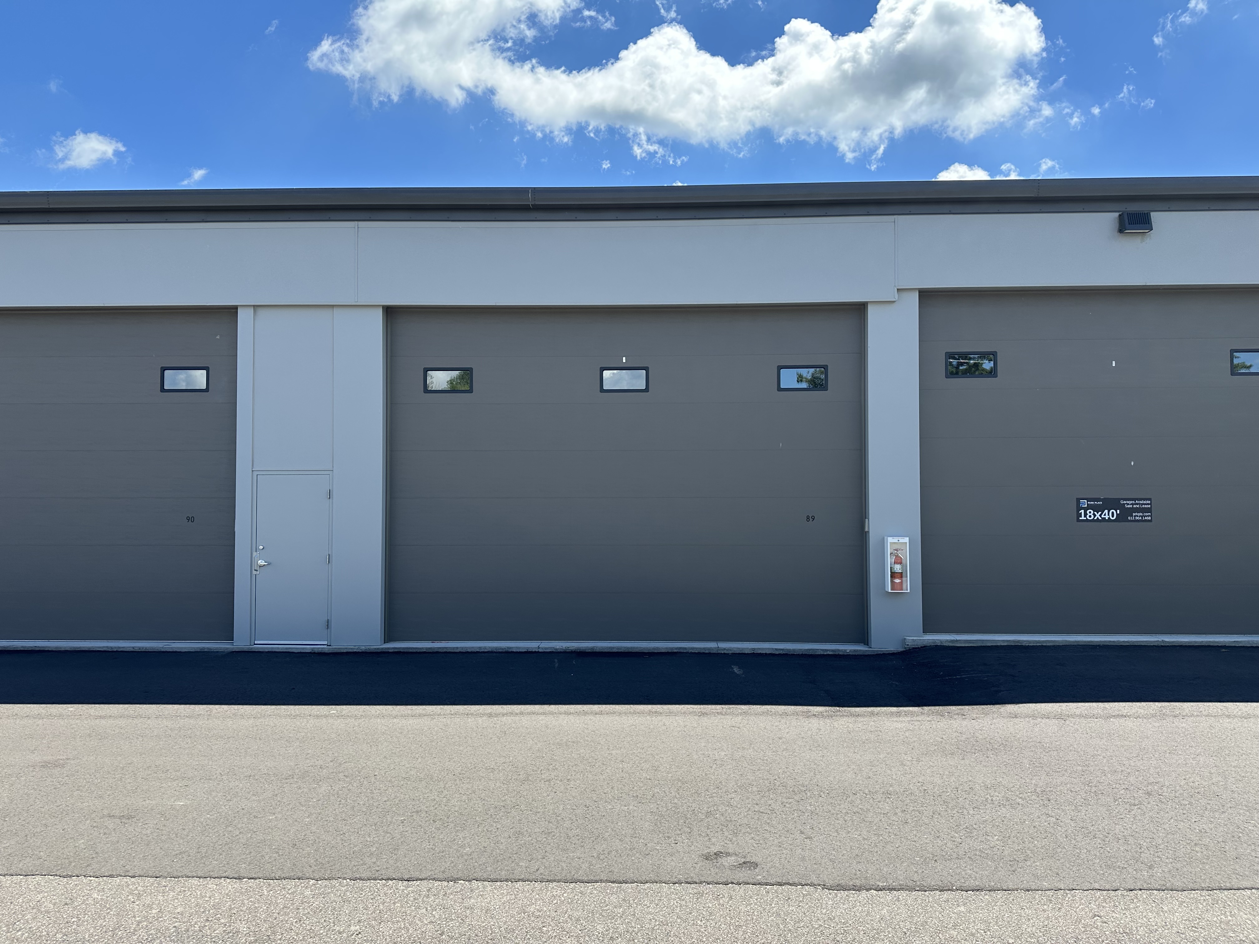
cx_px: 630
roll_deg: -0.8
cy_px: 472
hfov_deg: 71.6
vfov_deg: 56.8
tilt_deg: +1.3
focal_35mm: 24
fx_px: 873
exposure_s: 1/2410
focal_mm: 6.86
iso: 80
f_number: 1.78
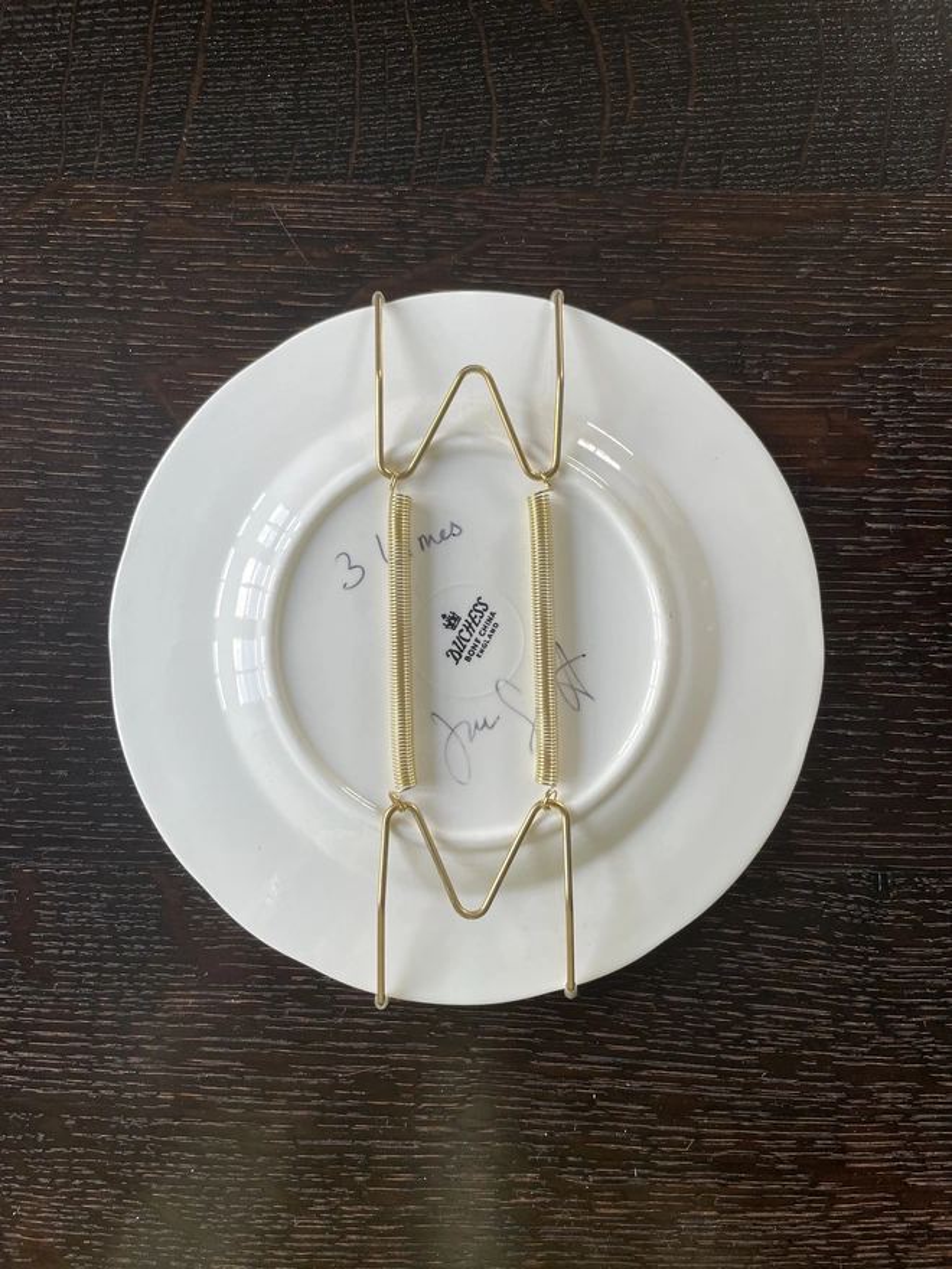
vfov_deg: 67.3
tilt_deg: -87.5
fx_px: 953
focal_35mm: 26
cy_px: 634
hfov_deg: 53.1
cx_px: 476
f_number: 1.6
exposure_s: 1/121
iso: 80
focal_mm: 4.2
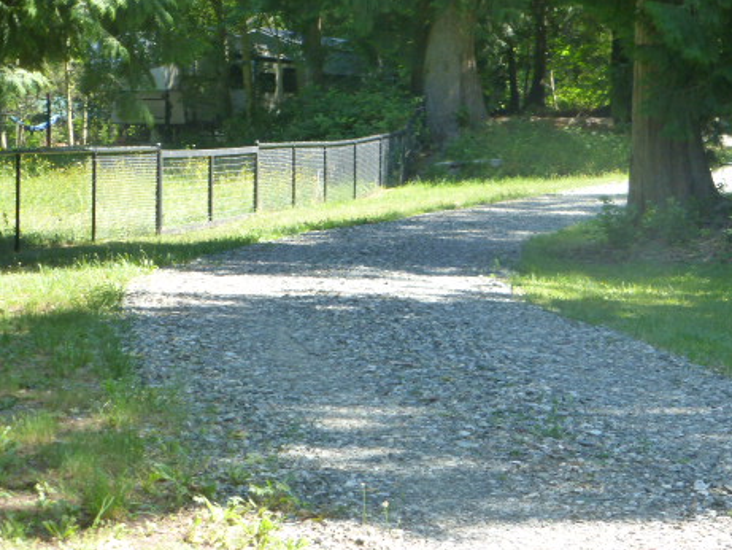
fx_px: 2496
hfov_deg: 16.6
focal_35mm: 118
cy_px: 175
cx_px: 507
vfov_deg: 12.5
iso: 320
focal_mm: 15.1
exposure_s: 1/160
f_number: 5.2
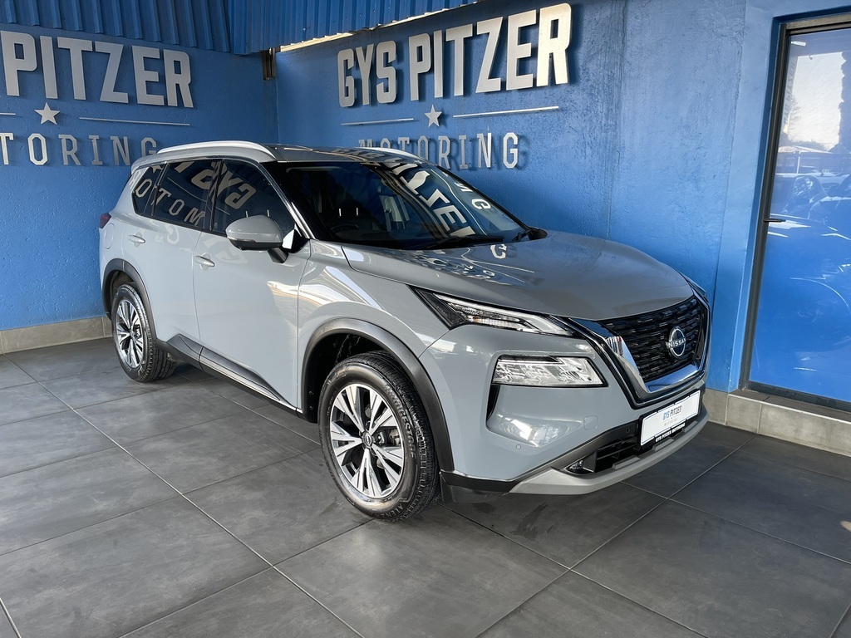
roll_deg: +0.2
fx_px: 615
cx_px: 426
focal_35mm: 25
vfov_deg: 54.9
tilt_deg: -13.8
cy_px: 319
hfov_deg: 69.4
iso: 100
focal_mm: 5.1
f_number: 1.6
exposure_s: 1/121
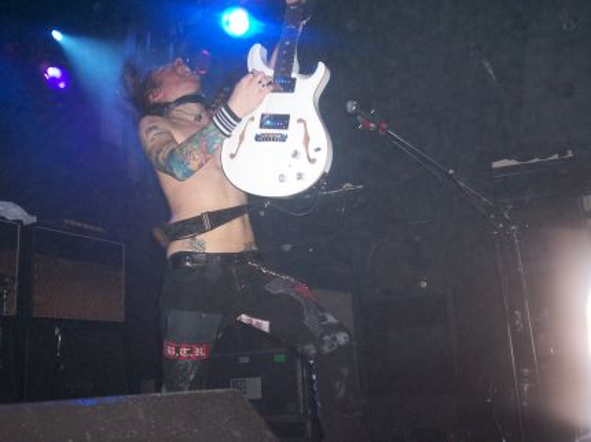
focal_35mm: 36
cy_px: 221
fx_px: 614
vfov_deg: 39.6
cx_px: 296
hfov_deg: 51.4
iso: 140
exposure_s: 1/64
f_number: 4.5
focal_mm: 5.9
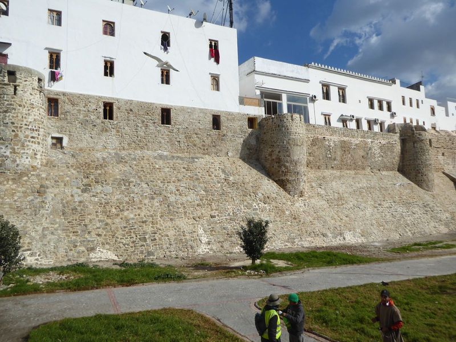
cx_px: 228
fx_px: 382
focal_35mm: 29
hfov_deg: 61.7
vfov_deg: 48.2
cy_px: 171
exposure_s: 1/1600
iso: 80
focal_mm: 5
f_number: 3.5
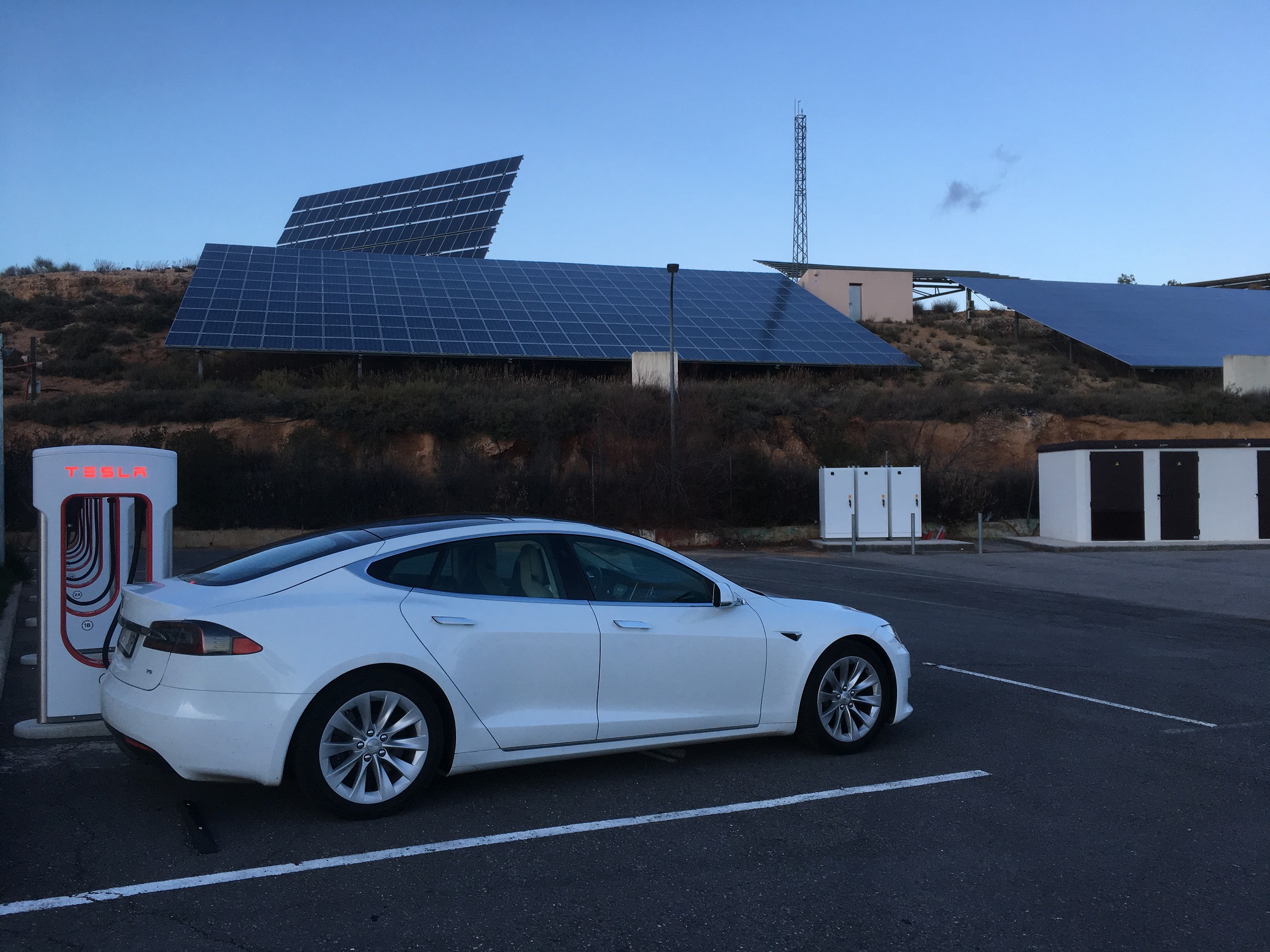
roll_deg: -0.7
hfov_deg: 61.7
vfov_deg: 48.2
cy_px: 476
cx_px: 635
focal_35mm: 29
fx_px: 1064
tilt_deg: +1.1
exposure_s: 1/100
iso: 40
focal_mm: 4.15
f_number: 2.2
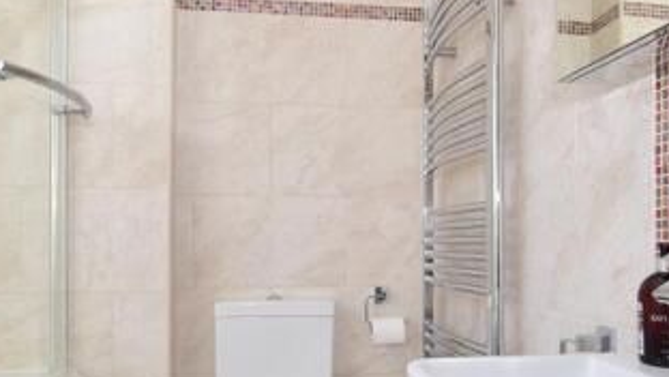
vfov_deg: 35.5
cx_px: 334
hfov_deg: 59.5
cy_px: 241
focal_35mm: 33
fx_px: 586
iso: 400
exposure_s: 1/80
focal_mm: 10
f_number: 7.1
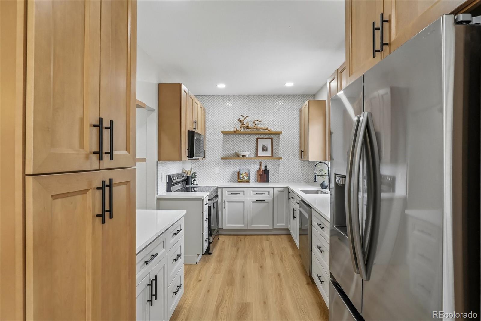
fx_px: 240
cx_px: 240
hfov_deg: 90.0
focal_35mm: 18
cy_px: 160
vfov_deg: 67.4
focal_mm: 12
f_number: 8
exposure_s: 1/30
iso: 500
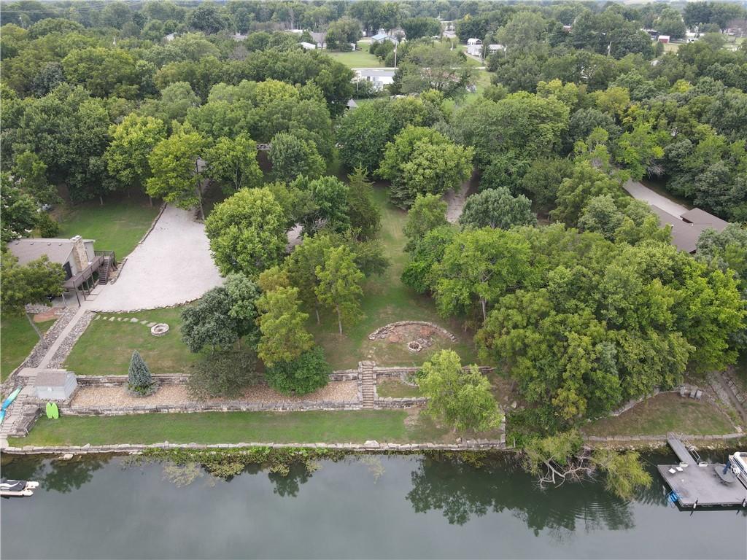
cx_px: 374
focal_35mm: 24
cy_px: 280
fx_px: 518
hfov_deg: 71.6
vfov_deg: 56.8
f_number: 2.8
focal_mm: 4.5
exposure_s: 1/120
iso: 100
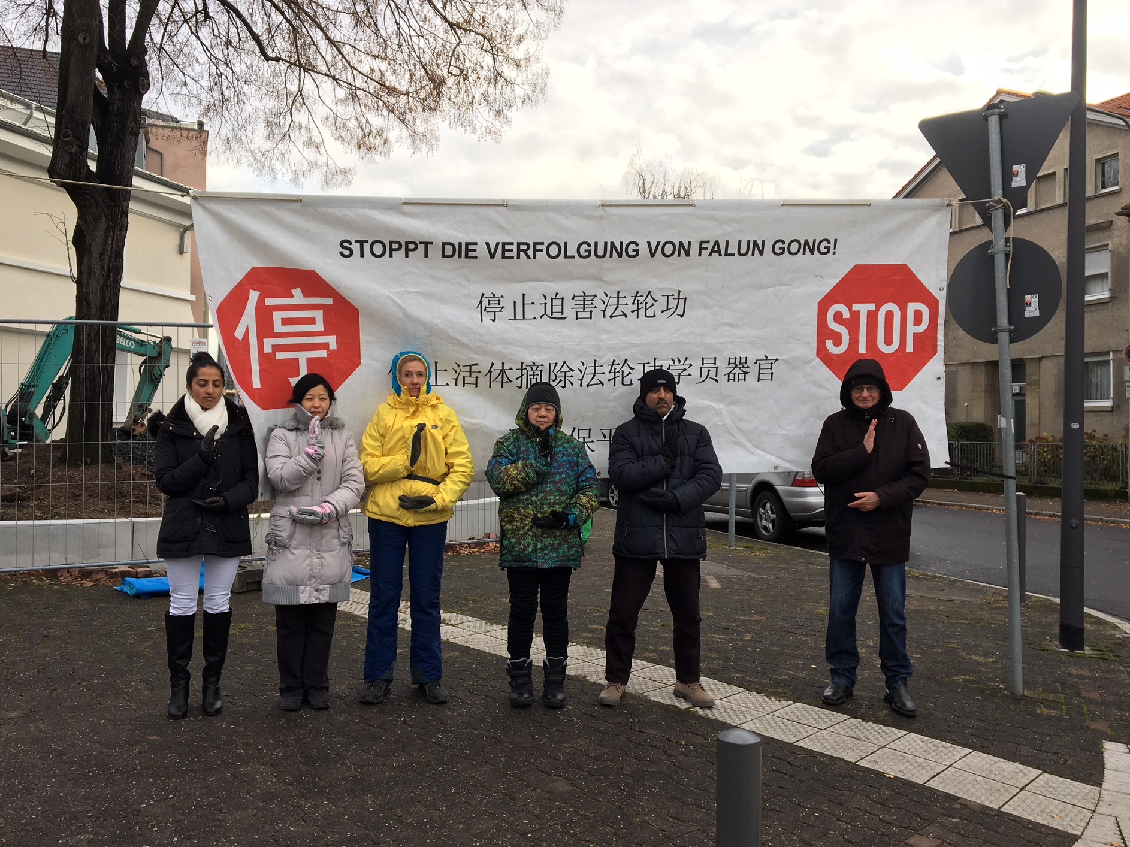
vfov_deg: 45.4
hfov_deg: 58.4
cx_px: 554
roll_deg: -1.3
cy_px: 416
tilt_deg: +2.3
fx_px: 1012
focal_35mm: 31
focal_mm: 4.15
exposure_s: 1/208
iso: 25
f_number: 2.2
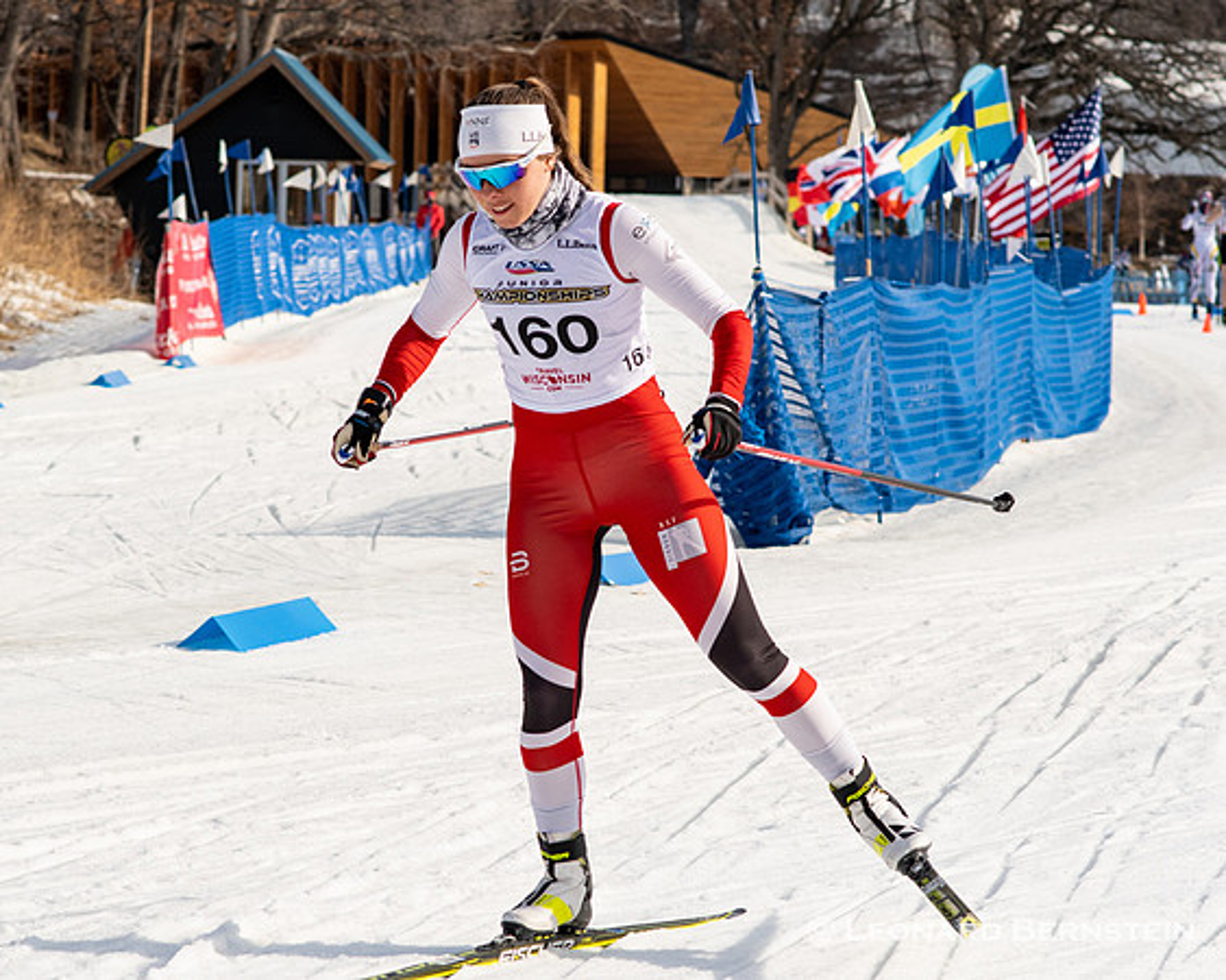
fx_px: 5292
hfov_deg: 13.2
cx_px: 482
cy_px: 482
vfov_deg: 10.6
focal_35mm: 146
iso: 400
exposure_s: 1/2000
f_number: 6.3
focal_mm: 85
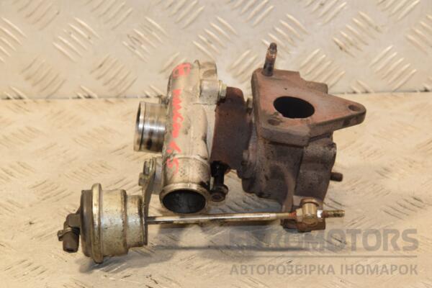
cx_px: 216
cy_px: 144
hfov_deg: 14.9
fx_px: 1656
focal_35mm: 138
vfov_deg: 9.9
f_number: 10
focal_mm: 92
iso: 800
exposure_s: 1/50
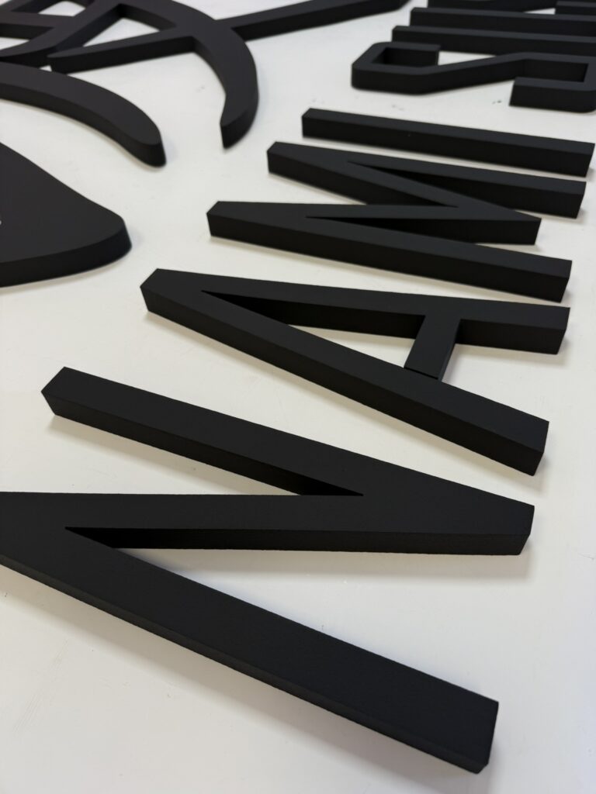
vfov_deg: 71.6
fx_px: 551
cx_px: 298
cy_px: 397
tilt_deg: -46.6
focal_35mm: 24
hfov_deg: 56.8
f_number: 1.78
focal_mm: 6.76
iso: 64
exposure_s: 1/121
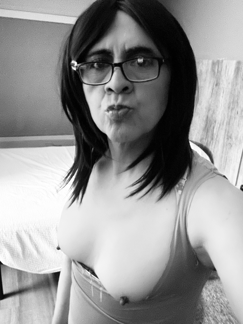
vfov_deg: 60.0
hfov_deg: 46.8
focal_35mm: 30
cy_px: 162
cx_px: 122
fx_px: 281
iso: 2000
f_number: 1.9
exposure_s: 1/15
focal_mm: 2.69
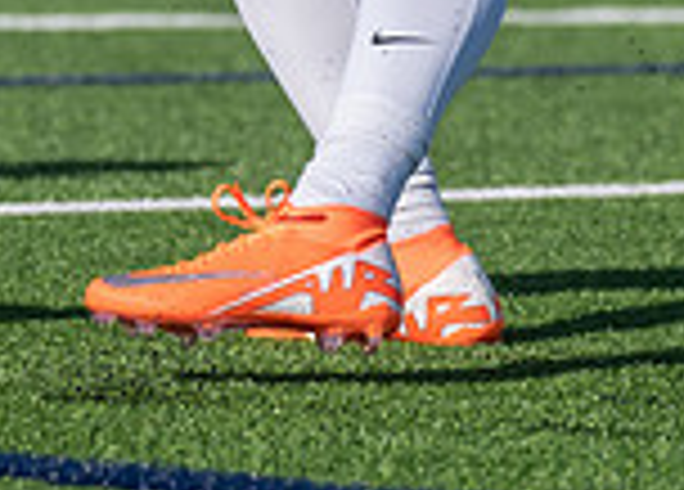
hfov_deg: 3.3
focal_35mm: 603
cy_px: -398
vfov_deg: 2.4
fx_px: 11730
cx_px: 173
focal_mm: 105
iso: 100
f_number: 2.8
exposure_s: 1/2500
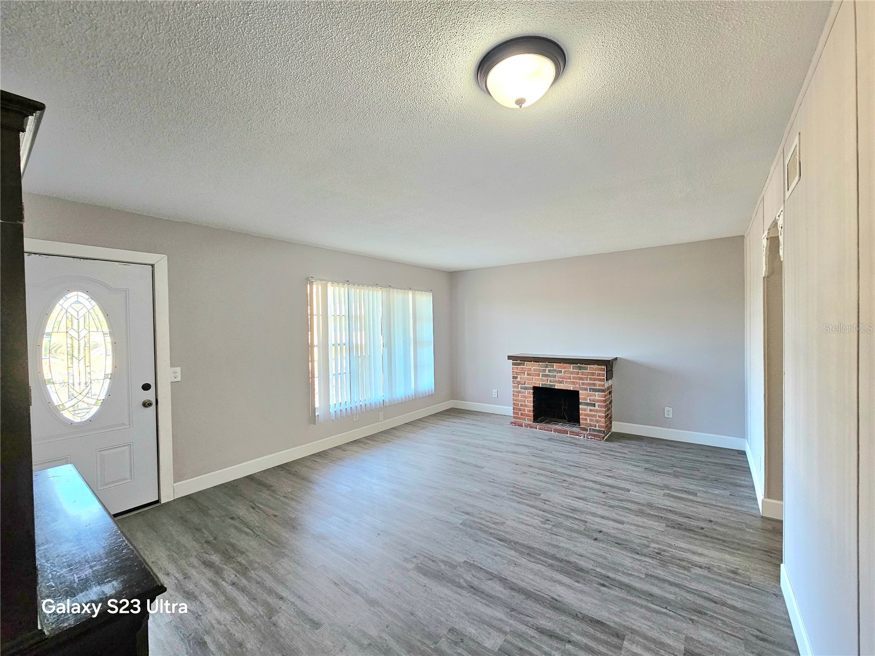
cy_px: 328
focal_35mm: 13
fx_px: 329
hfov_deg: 106.2
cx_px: 438
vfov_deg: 89.9
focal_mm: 2.2
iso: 160
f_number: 2.2
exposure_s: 1/101
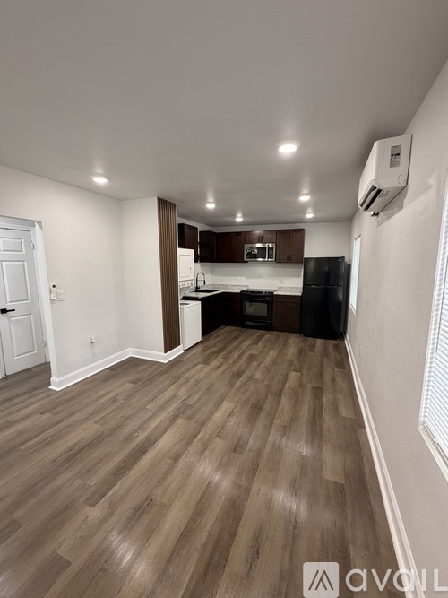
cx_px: 224
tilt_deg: -8.1
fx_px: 242
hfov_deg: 85.7
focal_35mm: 14
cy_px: 299
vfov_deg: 102.1
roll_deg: -0.3
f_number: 2.2
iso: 320
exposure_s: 1/120
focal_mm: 2.22
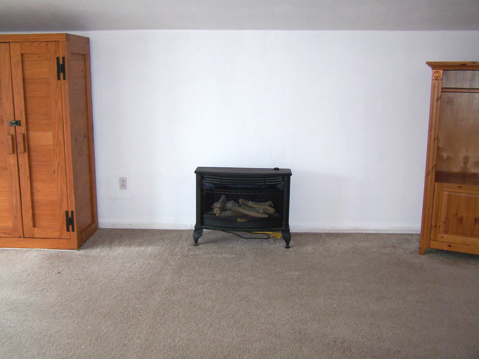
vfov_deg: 37.7
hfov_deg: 49.0
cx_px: 240
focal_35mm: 38
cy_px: 180
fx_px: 526
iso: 80
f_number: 2.8
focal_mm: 6.3
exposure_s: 1/60
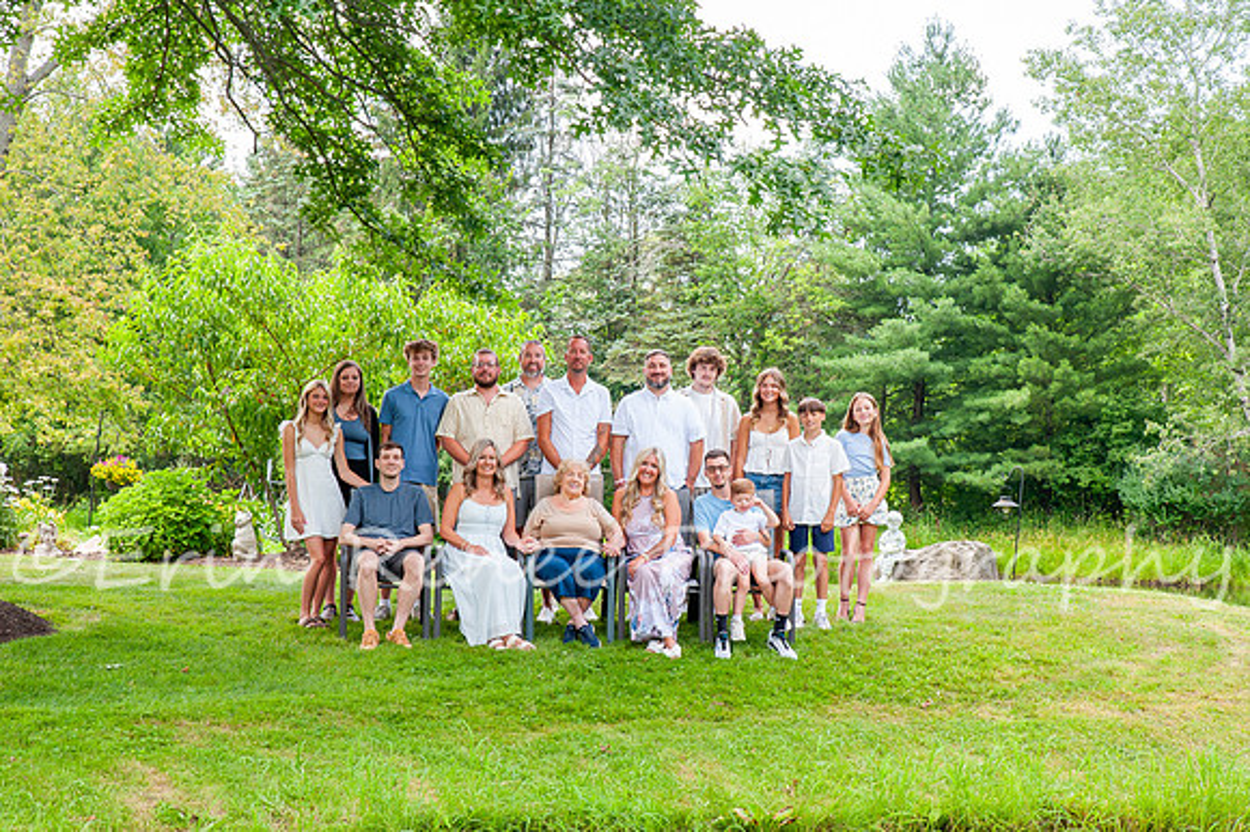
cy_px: 416
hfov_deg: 30.5
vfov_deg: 20.6
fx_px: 2290
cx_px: 625
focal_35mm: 66
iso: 800
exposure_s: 1/100
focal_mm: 66
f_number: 14
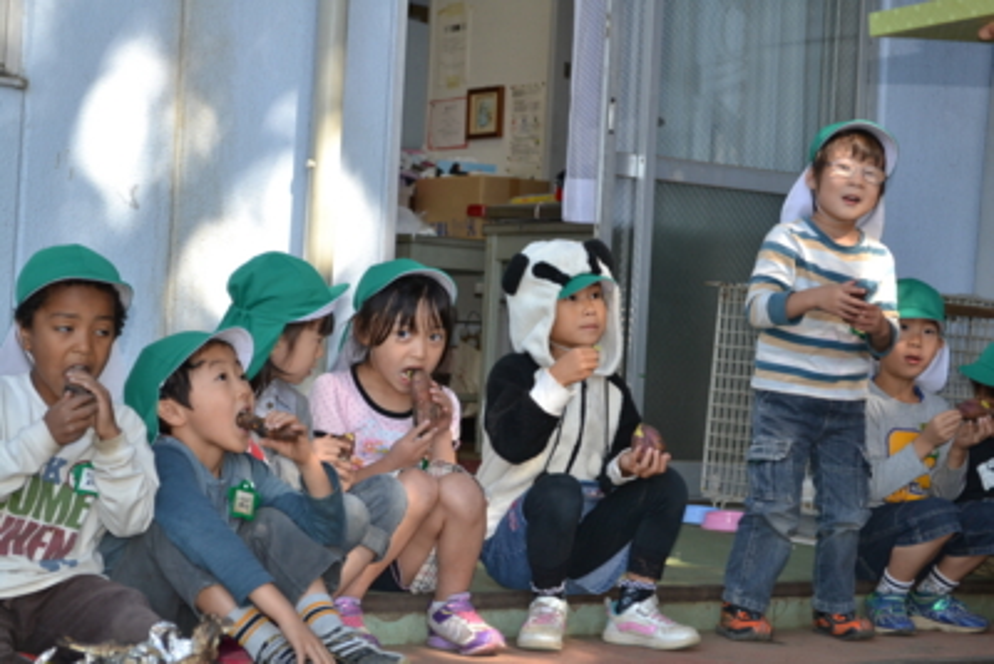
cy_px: 332
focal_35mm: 82
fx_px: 2279
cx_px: 497
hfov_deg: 24.6
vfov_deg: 16.6
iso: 320
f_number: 5.6
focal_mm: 55
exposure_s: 1/125
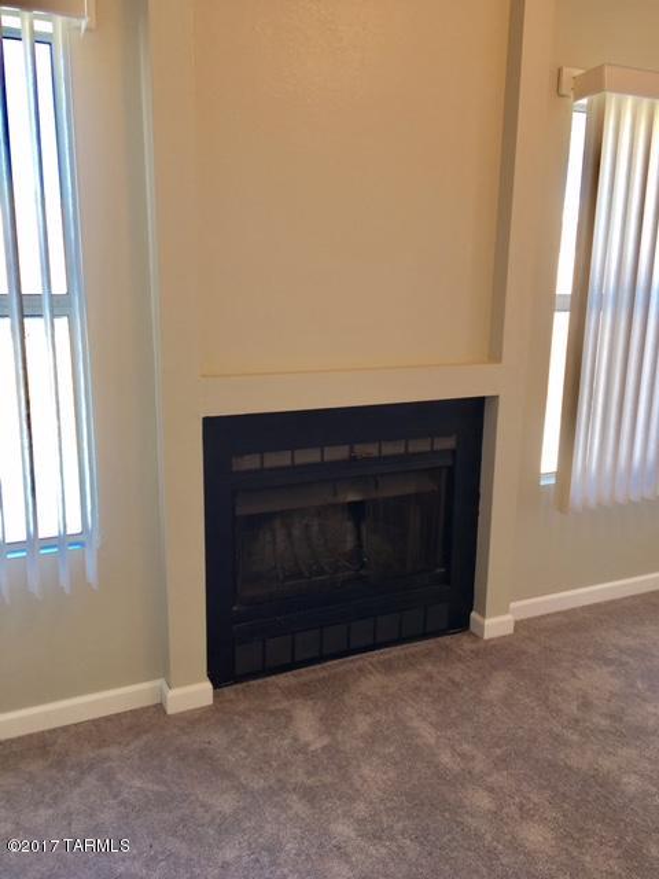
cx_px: 330
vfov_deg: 61.7
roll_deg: -1.5
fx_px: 736
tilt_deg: -12.3
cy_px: 440
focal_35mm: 29
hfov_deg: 48.2
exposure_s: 1/33
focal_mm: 4.15
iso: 25
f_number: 2.2
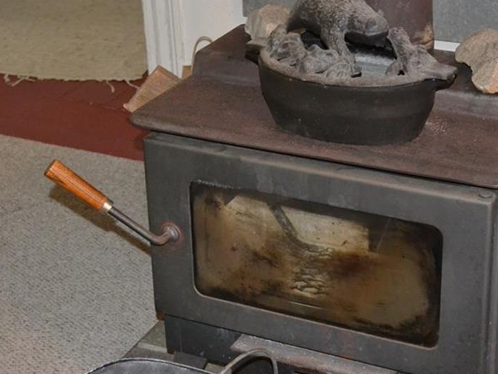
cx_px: 320
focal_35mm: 86
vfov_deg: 17.2
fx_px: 1235
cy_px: 186
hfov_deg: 22.7
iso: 3200
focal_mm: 35
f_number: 5
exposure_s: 1/60
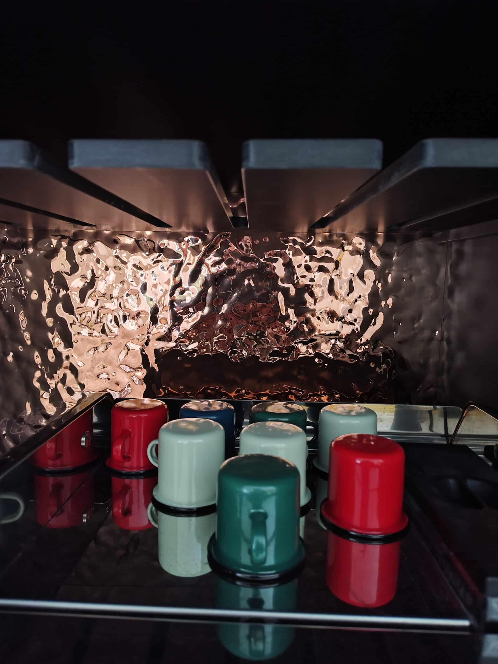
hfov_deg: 58.9
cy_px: 332
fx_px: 441
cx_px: 249
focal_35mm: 23
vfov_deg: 73.9
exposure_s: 1/15.2
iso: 124
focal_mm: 5.56
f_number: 1.88
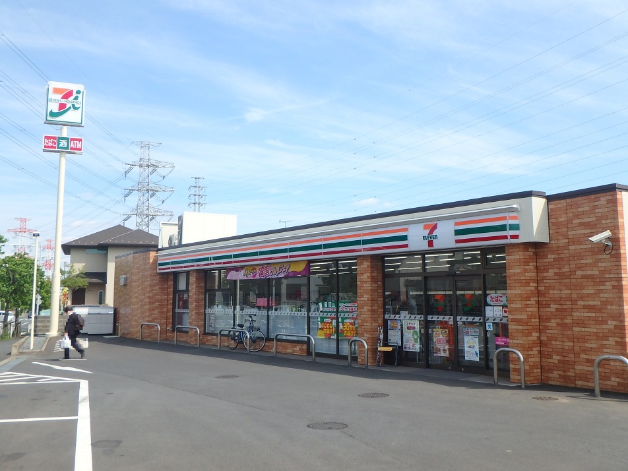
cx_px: 314
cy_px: 236
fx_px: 617
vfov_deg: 41.8
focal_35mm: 34
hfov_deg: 54.0
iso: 125
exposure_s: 1/500
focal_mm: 6
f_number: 4.9
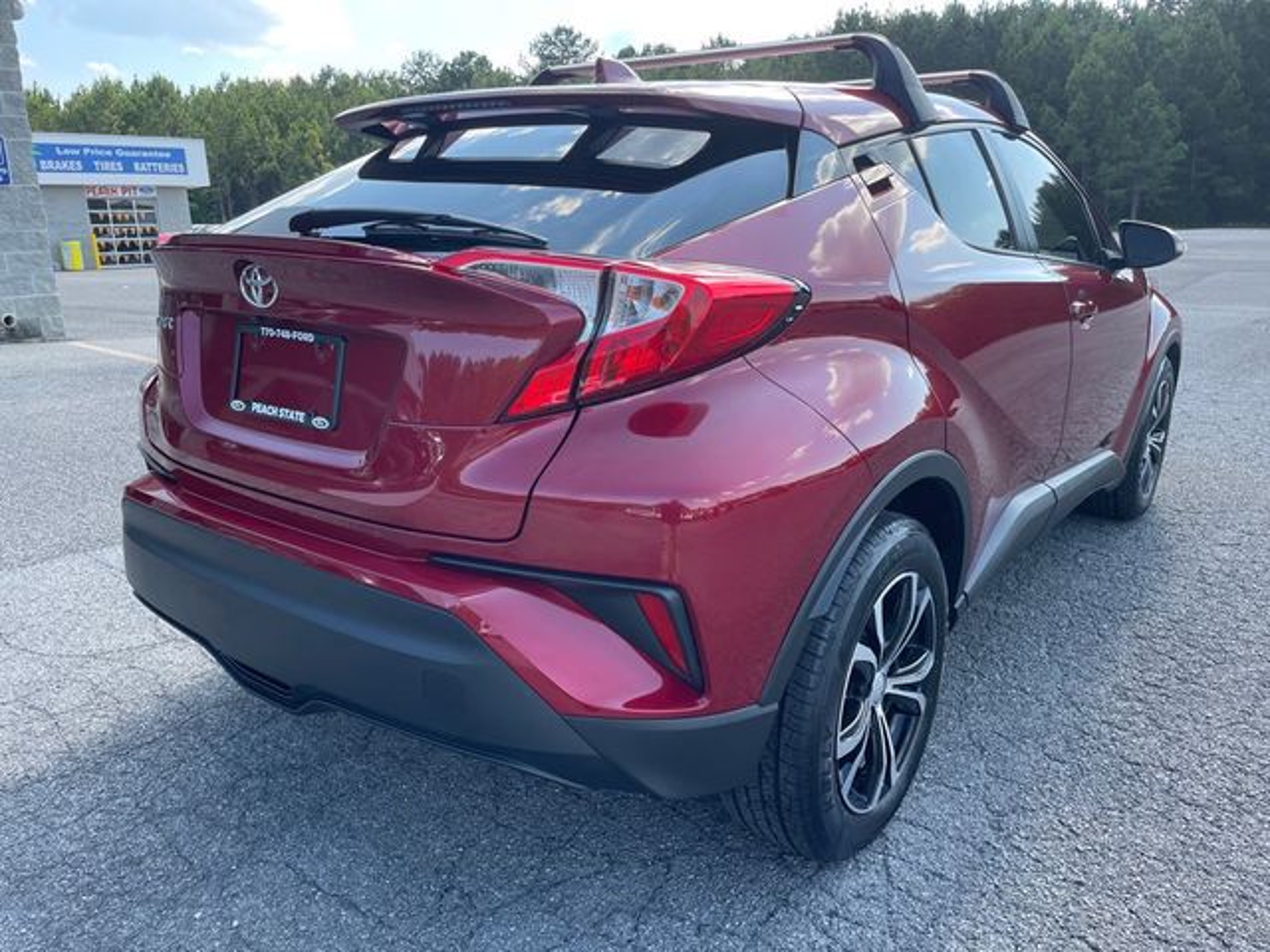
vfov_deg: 53.1
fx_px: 954
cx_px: 635
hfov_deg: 67.3
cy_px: 476
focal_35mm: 26
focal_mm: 4.2
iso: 32
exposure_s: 1/578
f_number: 1.6
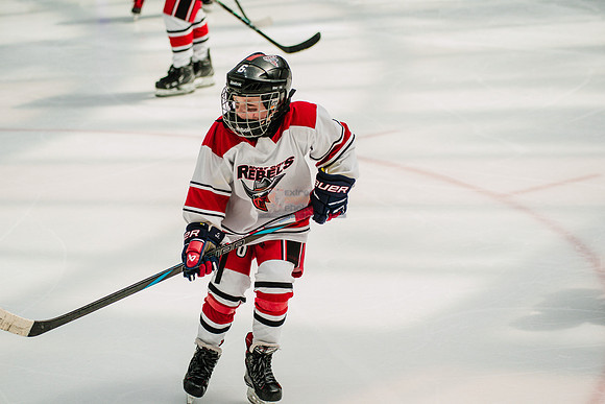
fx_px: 2017
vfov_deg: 11.4
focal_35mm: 120
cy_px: 202
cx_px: 302
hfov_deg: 17.1
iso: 1600
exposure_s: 1/2000
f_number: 4
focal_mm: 120
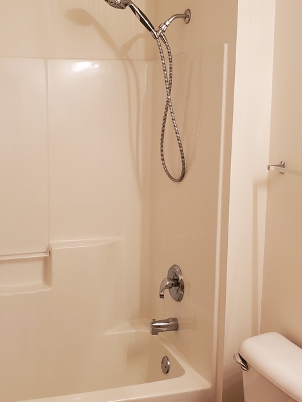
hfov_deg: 32.0
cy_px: 195
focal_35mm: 45
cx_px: 104
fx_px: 523
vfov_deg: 42.1
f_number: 2.4
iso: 200
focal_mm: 4.3
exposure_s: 1/40
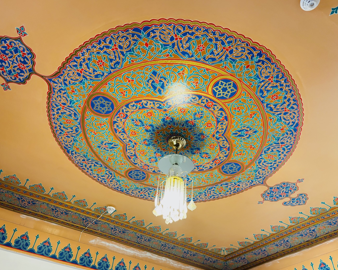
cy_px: 133
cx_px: 182
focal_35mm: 28
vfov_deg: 51.5
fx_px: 280
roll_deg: -3.0
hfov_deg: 62.1
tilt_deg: +43.6
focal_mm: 5.96
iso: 500
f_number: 1.6
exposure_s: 1/60
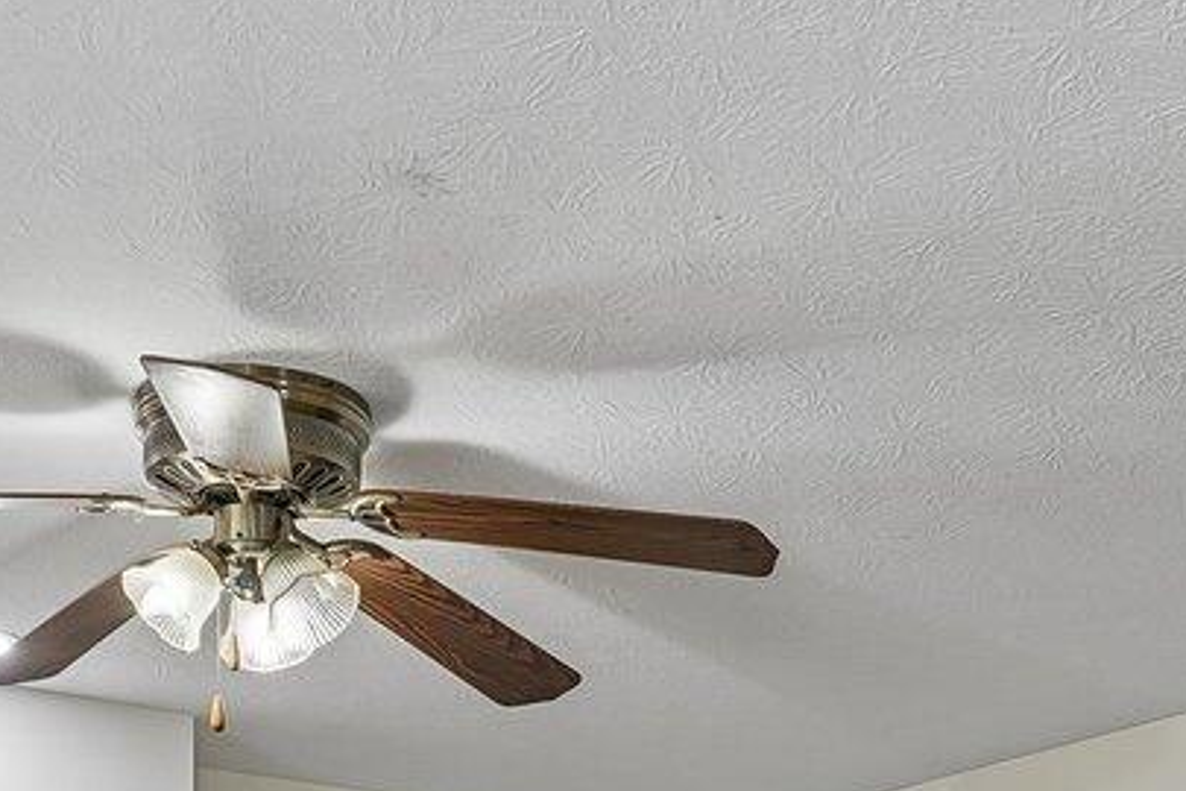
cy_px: 1416
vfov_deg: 14.8
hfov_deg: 25.1
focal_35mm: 81
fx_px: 2668
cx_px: 594
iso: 400
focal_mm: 16
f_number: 8
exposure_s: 1/15
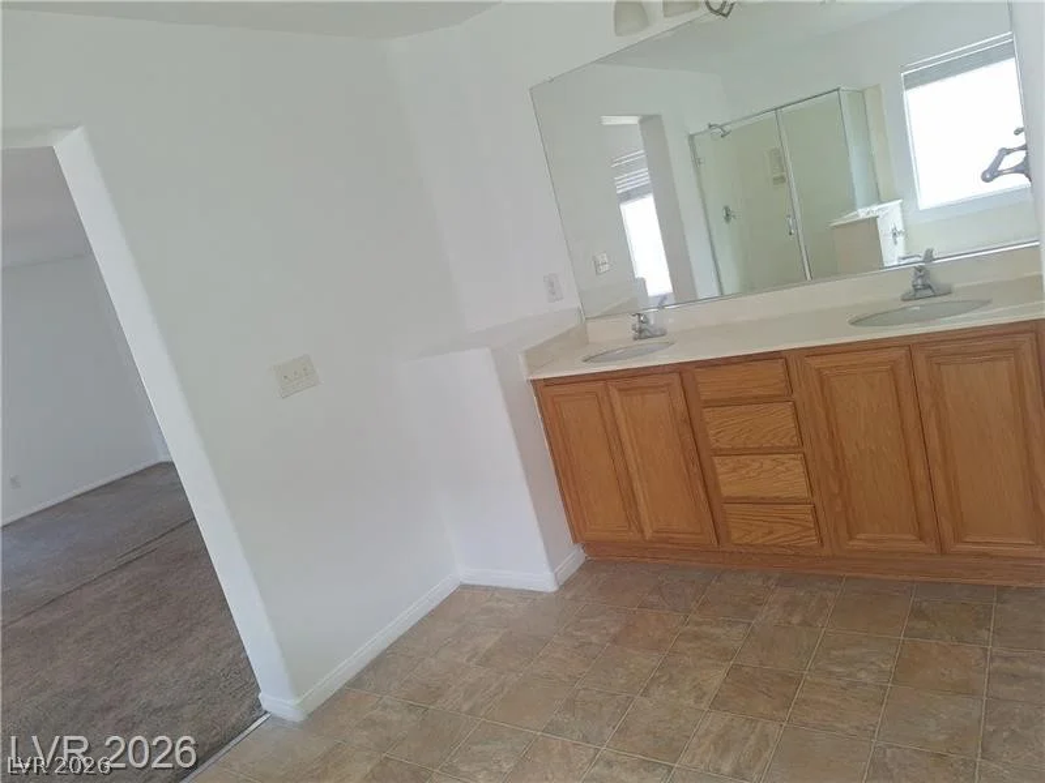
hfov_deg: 73.9
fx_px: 694
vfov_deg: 58.9
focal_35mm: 23
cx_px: 522
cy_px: 392
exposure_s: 1/120
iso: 64
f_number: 1.8
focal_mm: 5.54
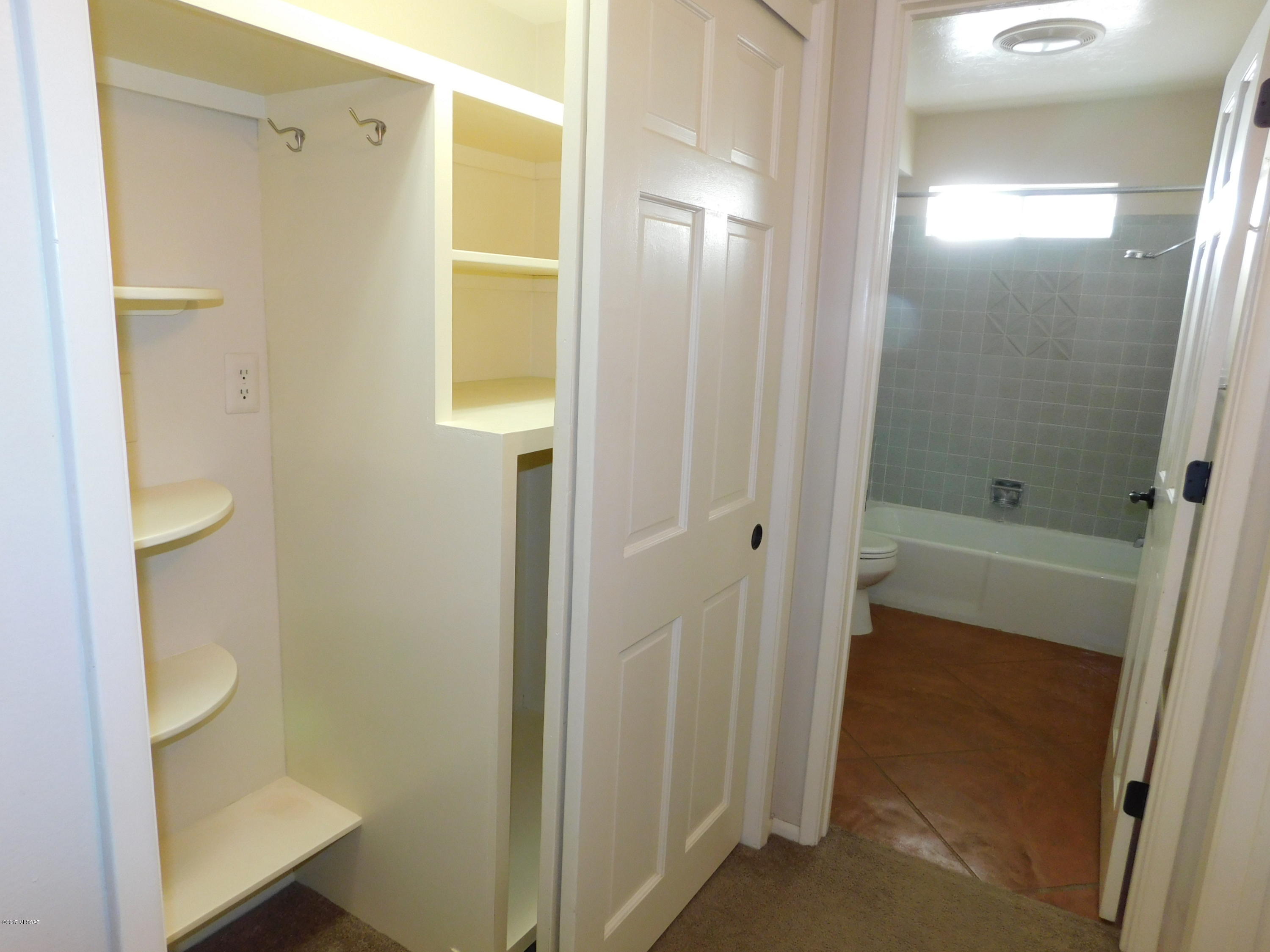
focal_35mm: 23
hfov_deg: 73.9
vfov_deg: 58.9
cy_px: 476
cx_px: 635
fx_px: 844
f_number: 3
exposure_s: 1/30
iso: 200
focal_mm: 4
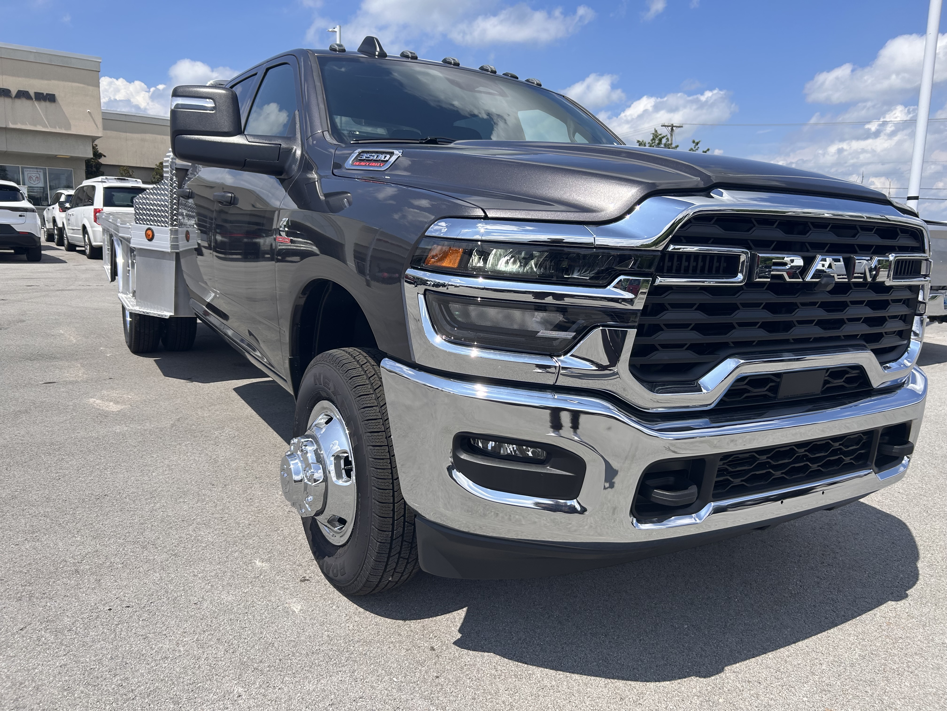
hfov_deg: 67.3
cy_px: 356
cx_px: 474
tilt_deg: -9.8
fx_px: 711
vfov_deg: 53.1
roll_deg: +0.0
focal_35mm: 26
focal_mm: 5.7
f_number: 1.5
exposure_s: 1/3704
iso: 50
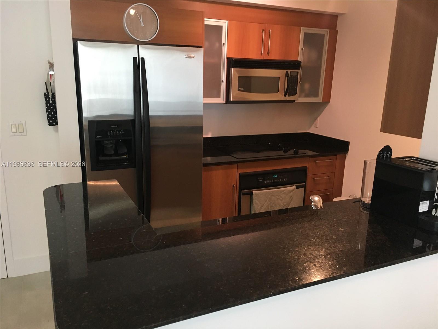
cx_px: 219
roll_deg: -1.8
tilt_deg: -13.3
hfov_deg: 61.7
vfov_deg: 48.2
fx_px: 367
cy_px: 164
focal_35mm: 29
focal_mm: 4.15
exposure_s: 1/30
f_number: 2.2
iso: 125
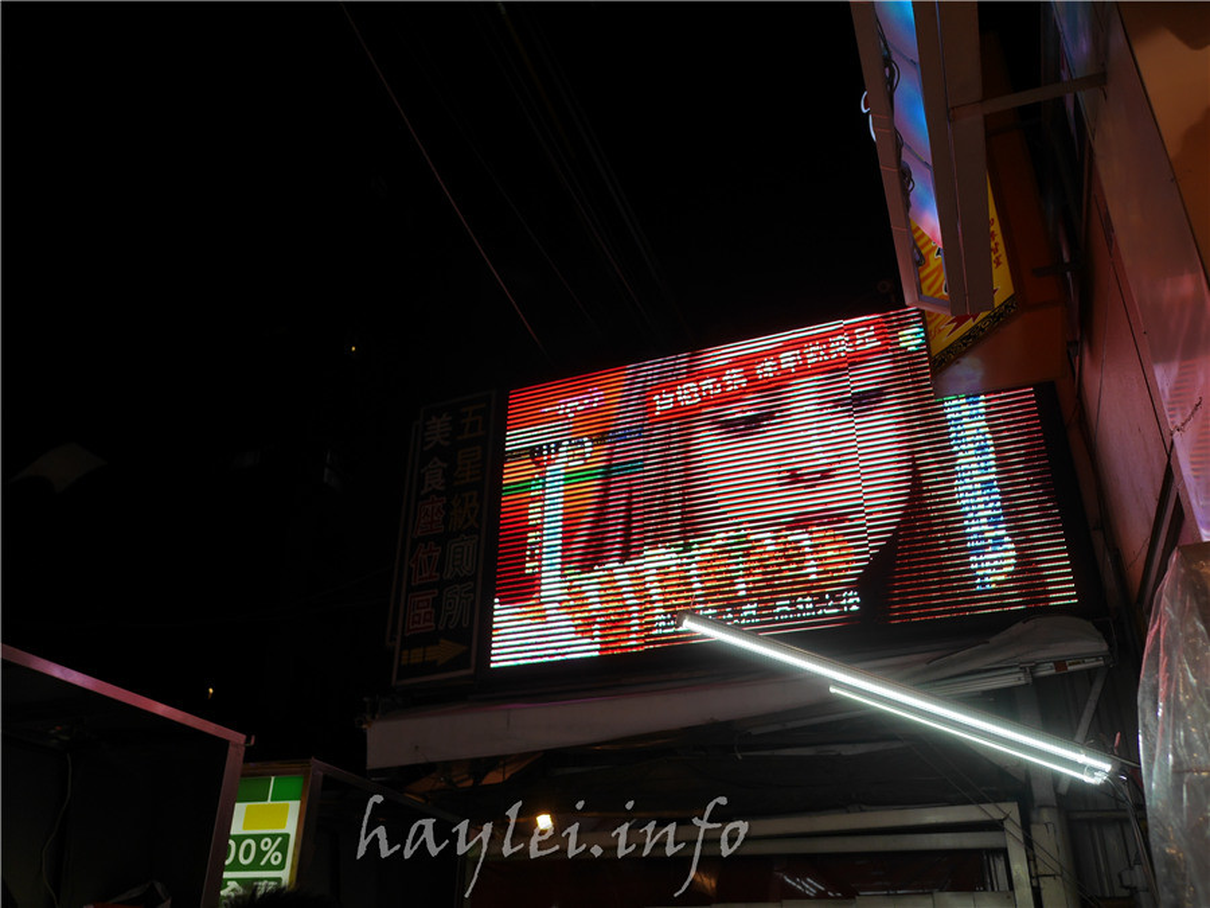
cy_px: 454
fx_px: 1049
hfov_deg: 60.0
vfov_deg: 46.8
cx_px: 605
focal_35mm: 30
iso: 200
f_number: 2.5
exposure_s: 1/800
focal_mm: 15
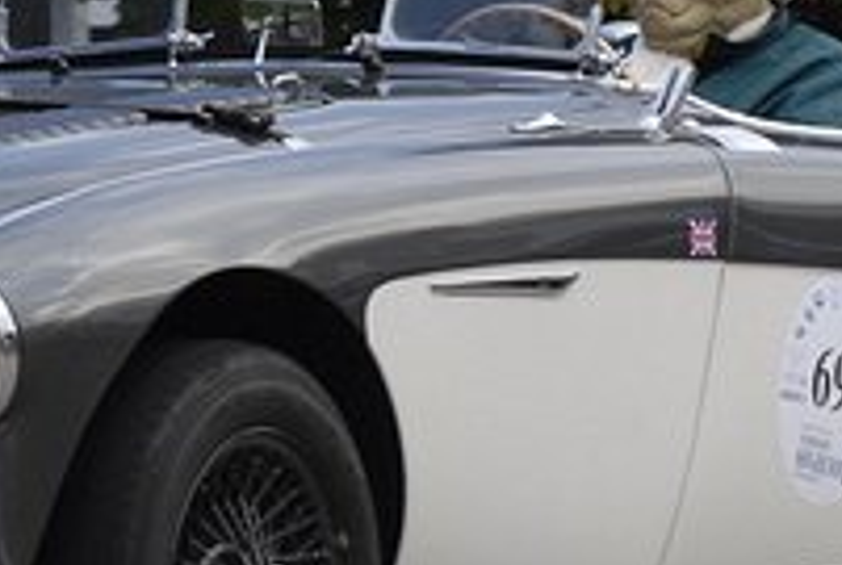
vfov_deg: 2.7
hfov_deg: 4.0
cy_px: 370
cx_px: 155
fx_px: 11931
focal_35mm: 509
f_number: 8
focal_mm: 110
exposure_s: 1/200
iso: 400
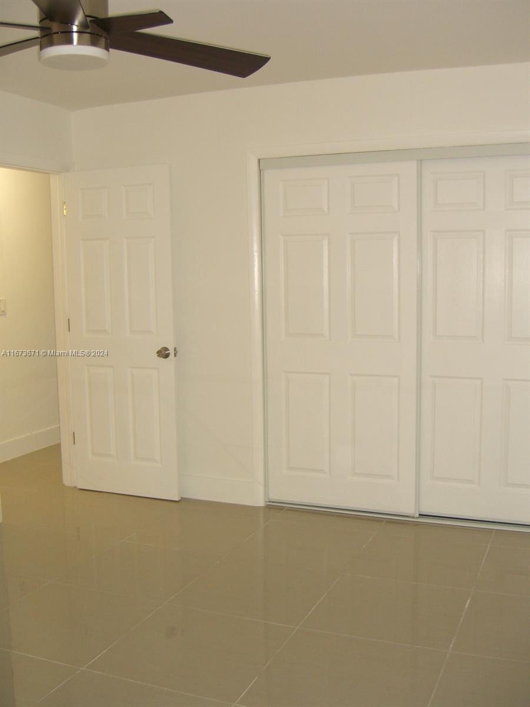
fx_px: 776
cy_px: 354
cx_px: 265
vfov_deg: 49.0
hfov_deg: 37.7
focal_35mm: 38
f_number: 2.8
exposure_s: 1/60
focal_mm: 7.9
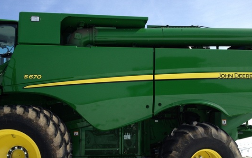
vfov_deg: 33.6
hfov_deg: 51.5
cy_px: 89
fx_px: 261
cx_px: 124
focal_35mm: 38
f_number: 2.4
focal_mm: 4.28
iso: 50
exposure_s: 1/1805
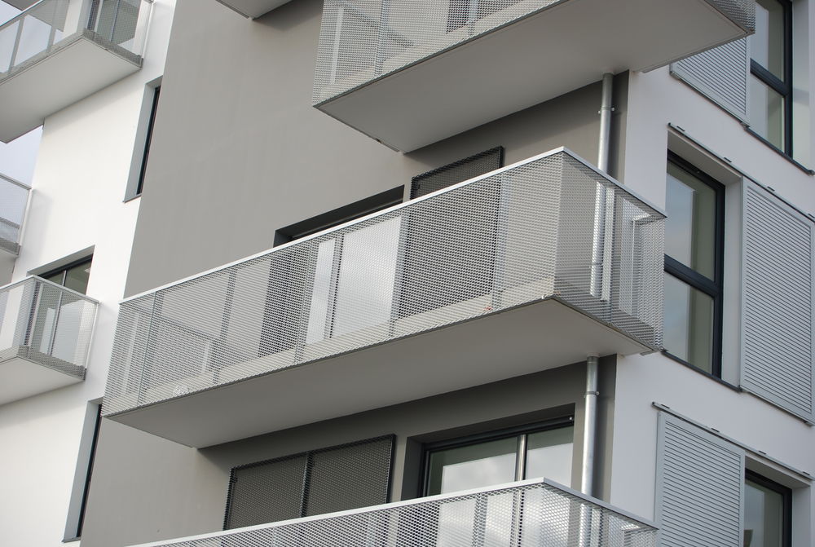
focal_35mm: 72
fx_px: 1633
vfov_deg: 19.0
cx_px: 408
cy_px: 274
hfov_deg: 28.0
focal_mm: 48
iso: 100
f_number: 8
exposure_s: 1/125
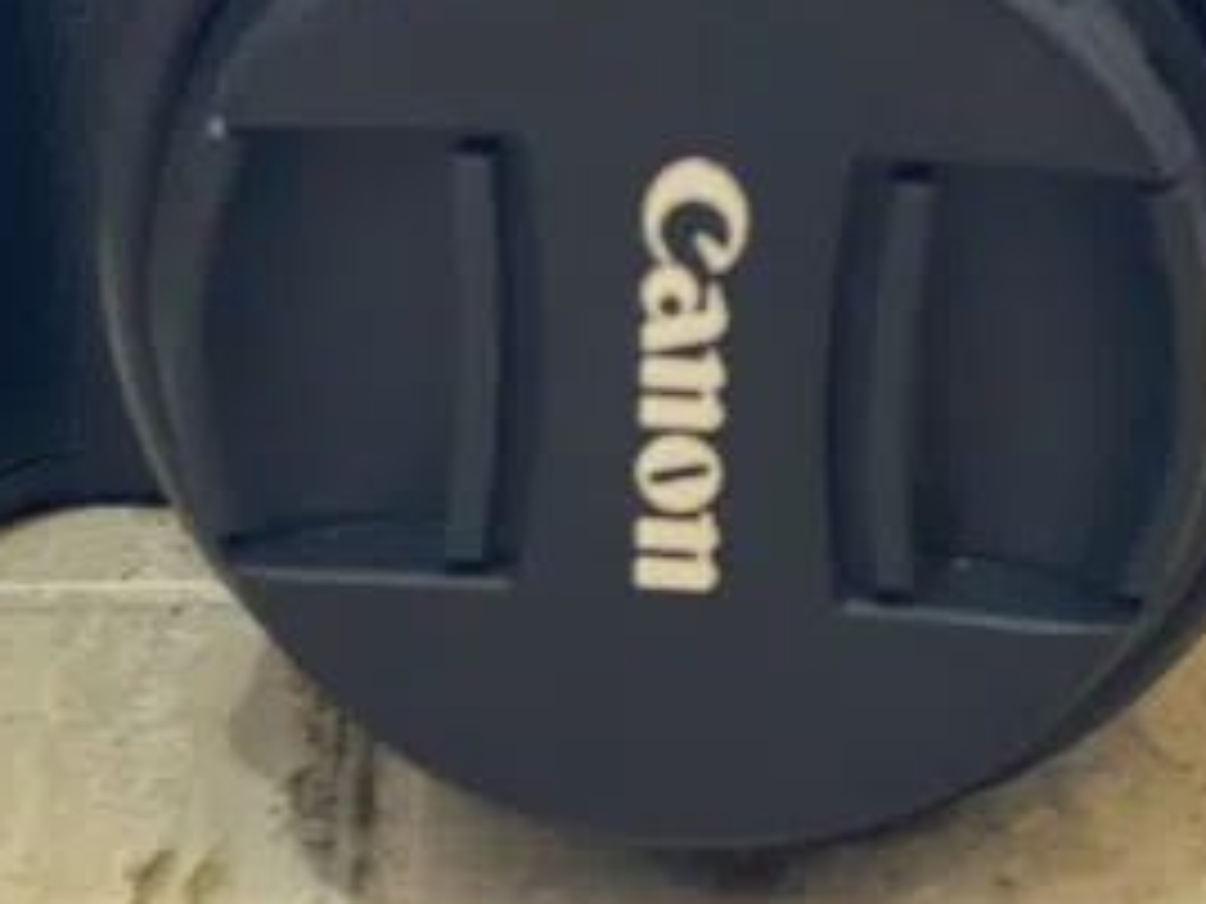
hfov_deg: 12.9
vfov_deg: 9.6
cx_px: 554
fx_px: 5330
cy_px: -49
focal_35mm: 153
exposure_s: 1/33
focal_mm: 7.5
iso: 400
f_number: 2.2
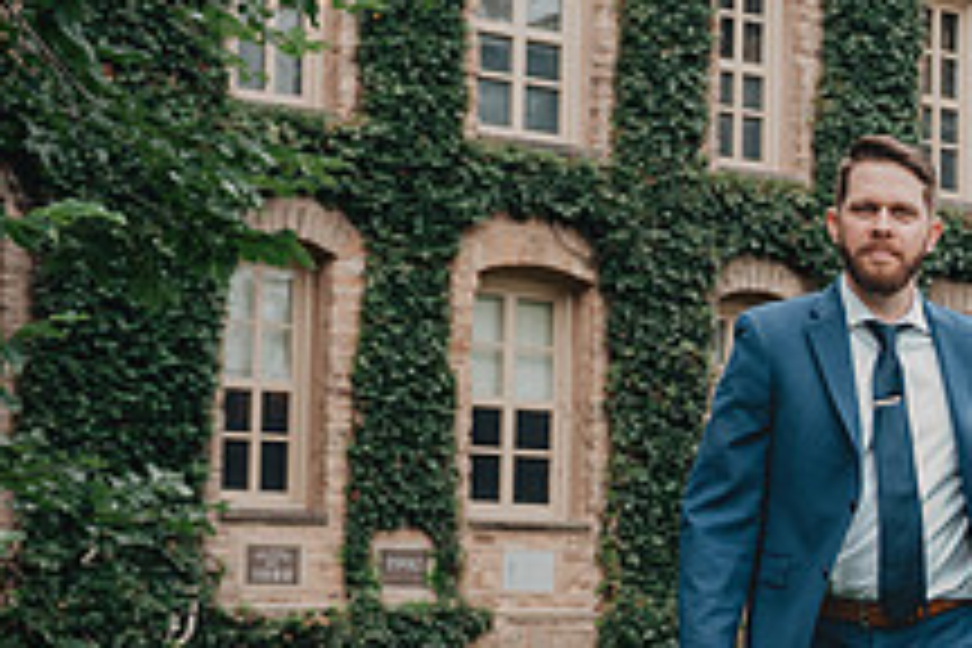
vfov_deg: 14.2
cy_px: 478
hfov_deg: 20.0
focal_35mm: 96
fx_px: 2592
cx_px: 1163
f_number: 3.2
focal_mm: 32
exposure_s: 1/250
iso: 400
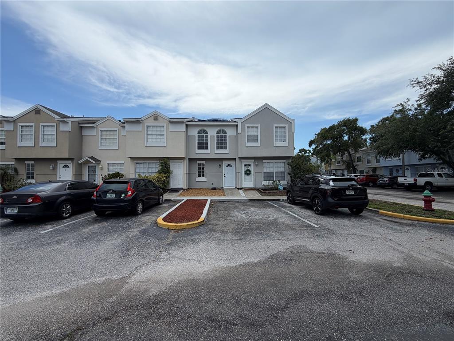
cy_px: 170
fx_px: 184
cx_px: 227
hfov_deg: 102.1
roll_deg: +0.4
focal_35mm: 14
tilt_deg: +2.3
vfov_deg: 85.7
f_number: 2.2
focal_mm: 2.22
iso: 20
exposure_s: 1/1068
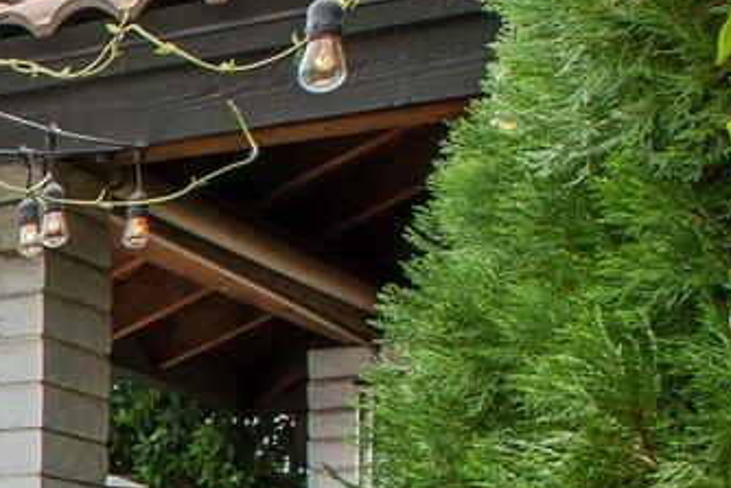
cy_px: 677
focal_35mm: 98
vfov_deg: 13.4
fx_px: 1991
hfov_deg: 14.6
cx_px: -954
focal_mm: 16
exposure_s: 1/40
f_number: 13
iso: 100
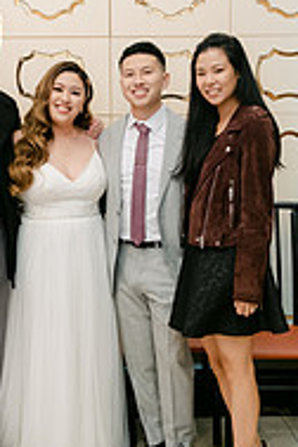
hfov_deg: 23.7
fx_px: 708
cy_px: 180
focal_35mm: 57
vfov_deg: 34.9
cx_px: 123
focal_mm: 16
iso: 800
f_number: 2.8
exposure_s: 1/125
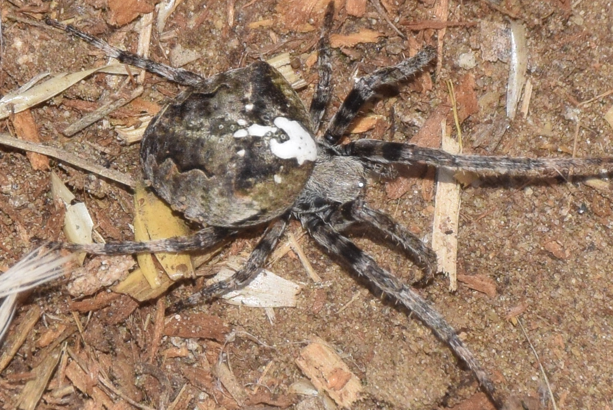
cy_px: 205
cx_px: 306
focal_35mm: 168
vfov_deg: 8.2
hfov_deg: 12.2
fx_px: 2863
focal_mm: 112
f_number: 13
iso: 400
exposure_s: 1/160
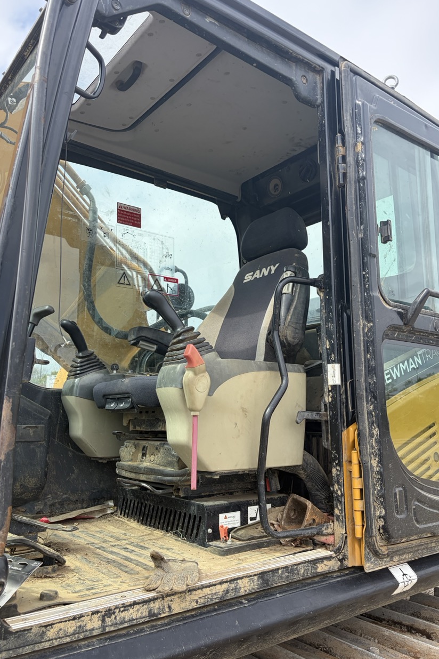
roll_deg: +0.4
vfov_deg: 65.5
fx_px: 512
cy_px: 319
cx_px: 200
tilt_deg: +8.6
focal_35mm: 28
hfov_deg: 46.4
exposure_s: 1/1799
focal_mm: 5.96
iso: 64
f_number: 1.6
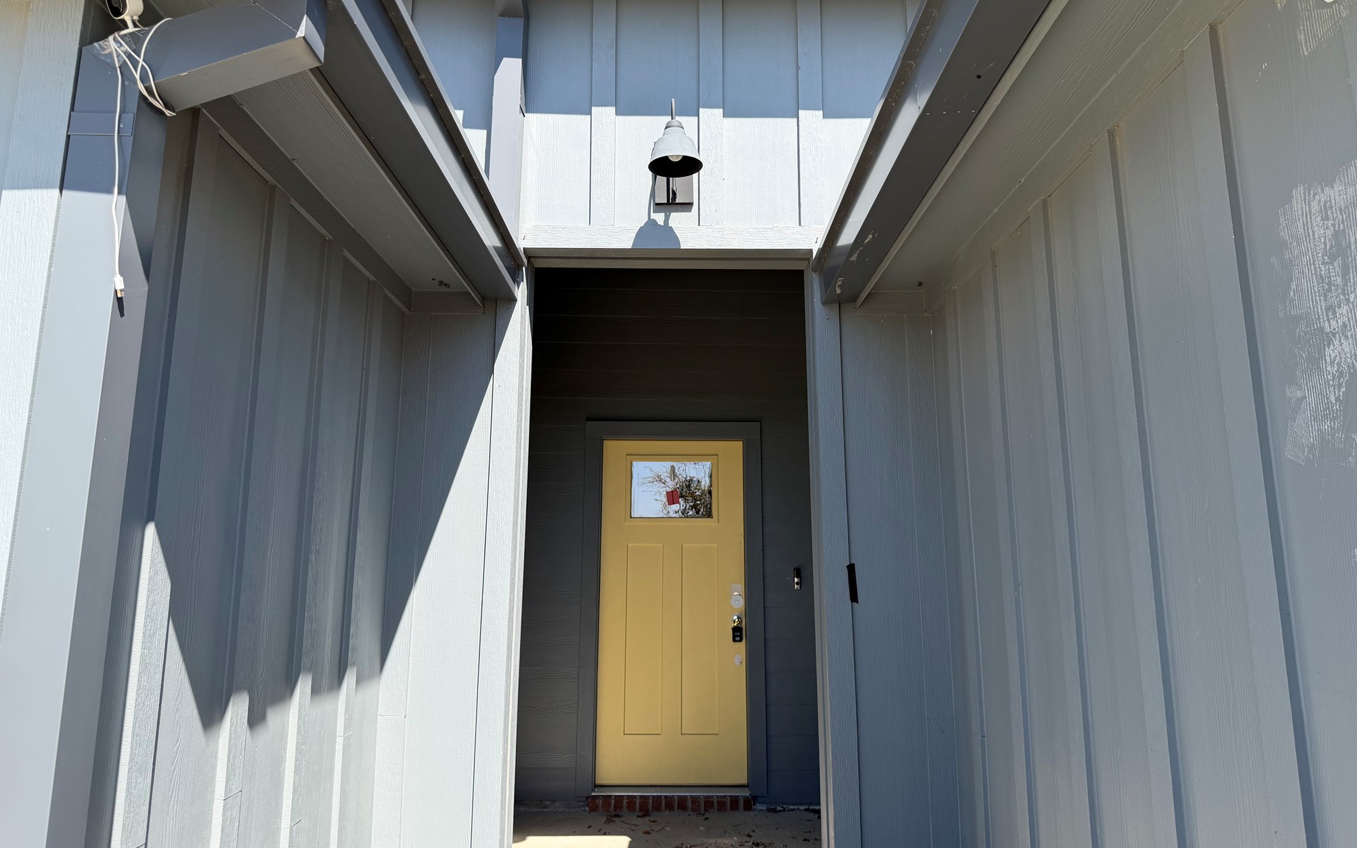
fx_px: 961
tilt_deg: +12.1
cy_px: 359
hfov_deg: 70.4
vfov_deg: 47.4
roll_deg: -0.1
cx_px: 689
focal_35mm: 26
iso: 80
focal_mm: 6.76
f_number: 1.78
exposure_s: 1/1653
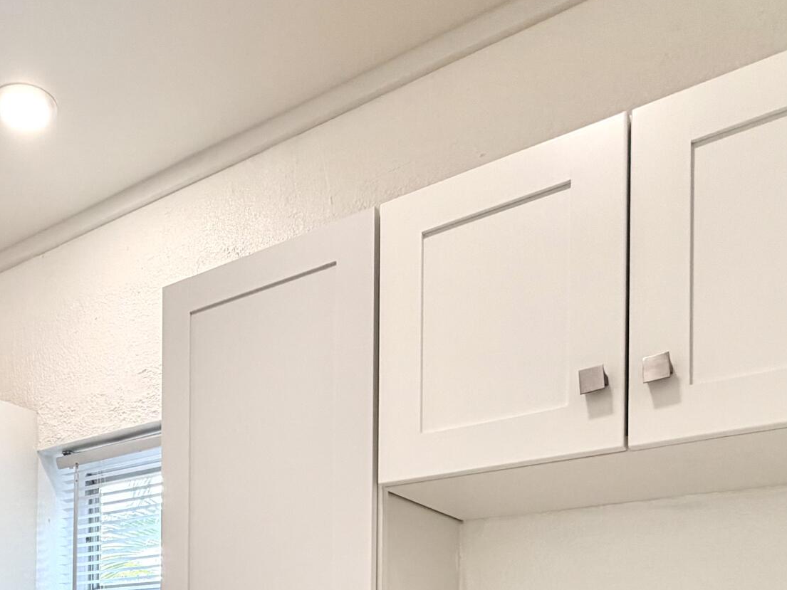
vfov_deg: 32.1
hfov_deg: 46.1
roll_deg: -0.4
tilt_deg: -1.7
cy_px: 689
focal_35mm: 38
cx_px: 145
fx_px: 864
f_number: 2.2
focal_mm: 2.22
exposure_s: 1/120
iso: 80
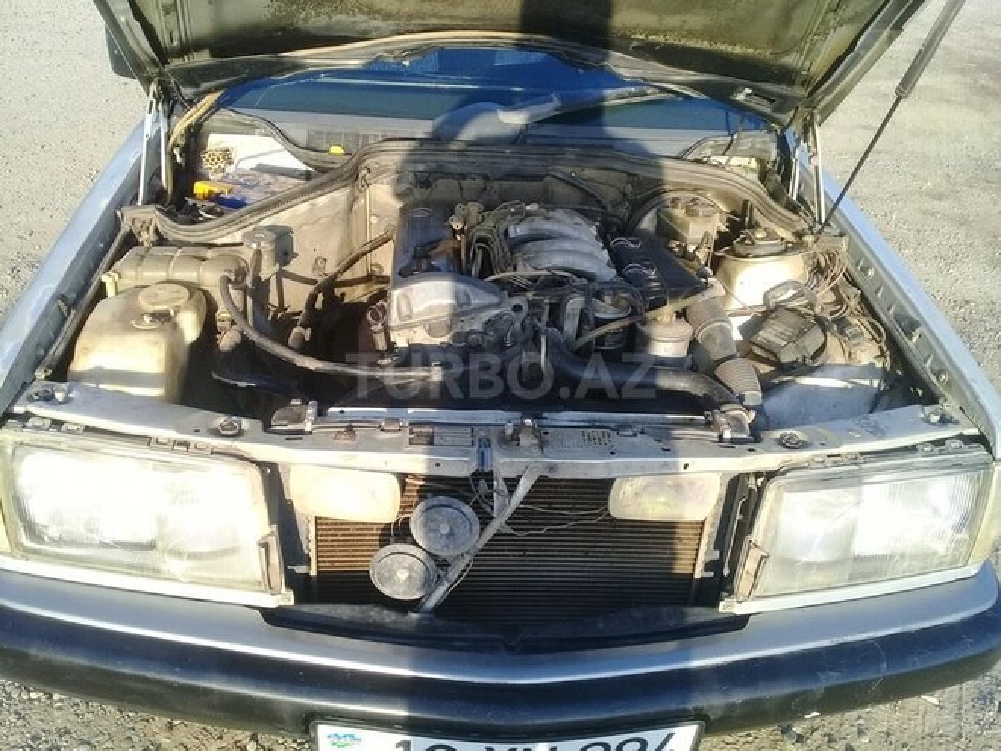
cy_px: 376
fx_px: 896
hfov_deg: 58.4
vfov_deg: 45.4
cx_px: 500
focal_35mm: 31
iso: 50
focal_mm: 3.3
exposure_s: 1/323
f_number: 2.2
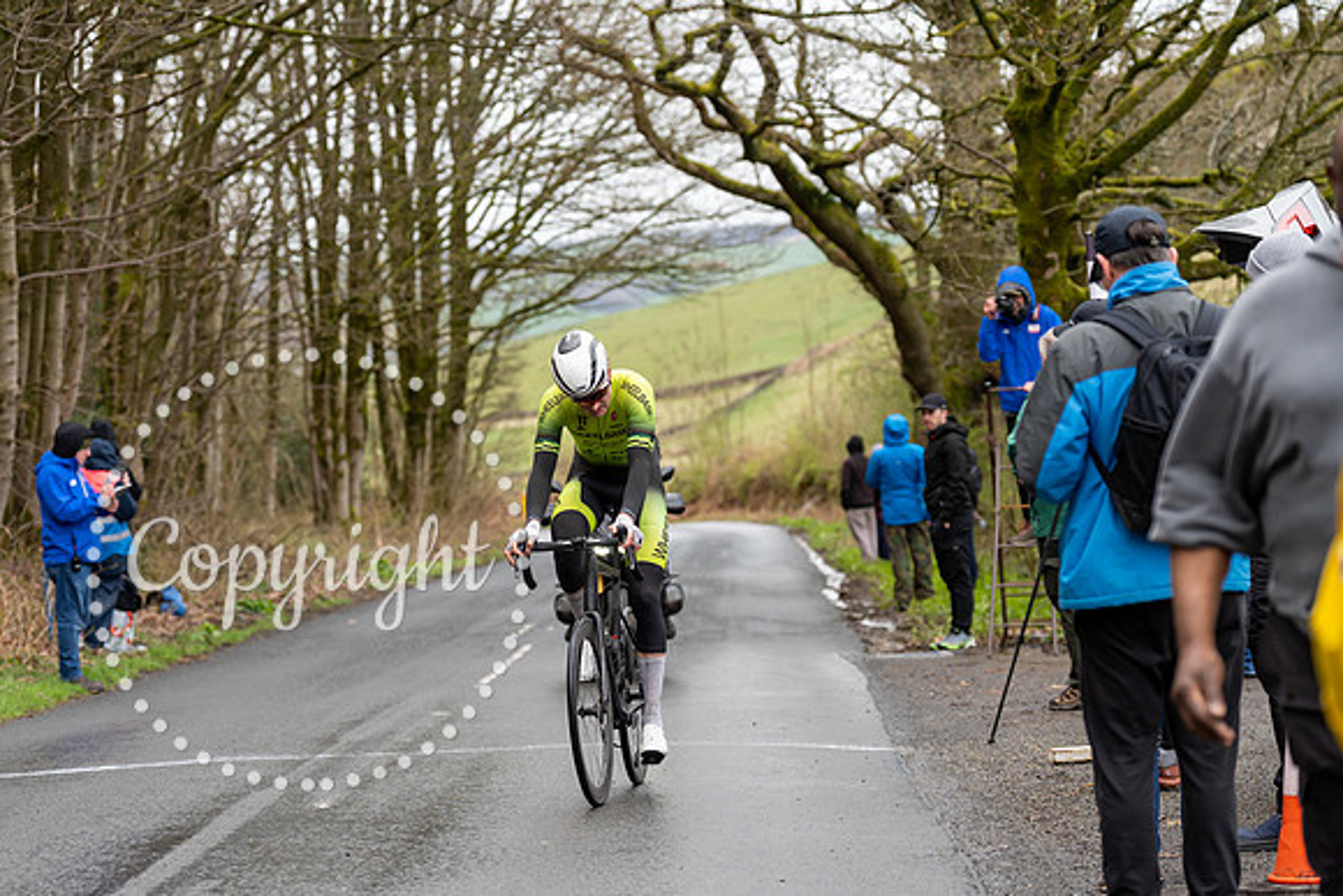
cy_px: 448
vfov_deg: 13.7
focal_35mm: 100
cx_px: 672
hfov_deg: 20.4
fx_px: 3731
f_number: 3.5
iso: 500
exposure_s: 1/1000
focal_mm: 100
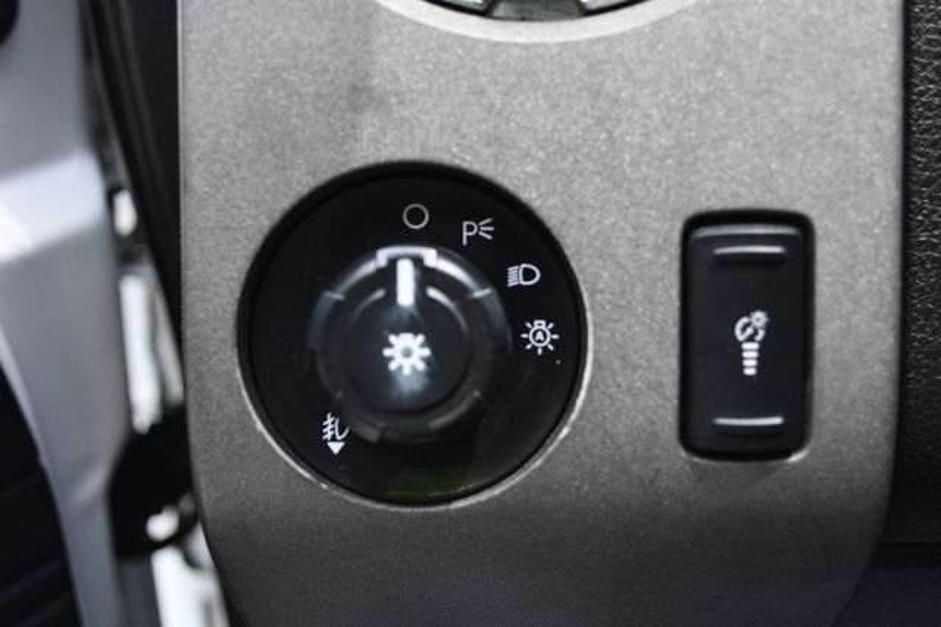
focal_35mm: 48
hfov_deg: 41.1
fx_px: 1254
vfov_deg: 28.0
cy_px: 314
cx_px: 470
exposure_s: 1/200
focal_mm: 32
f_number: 4.8
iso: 800
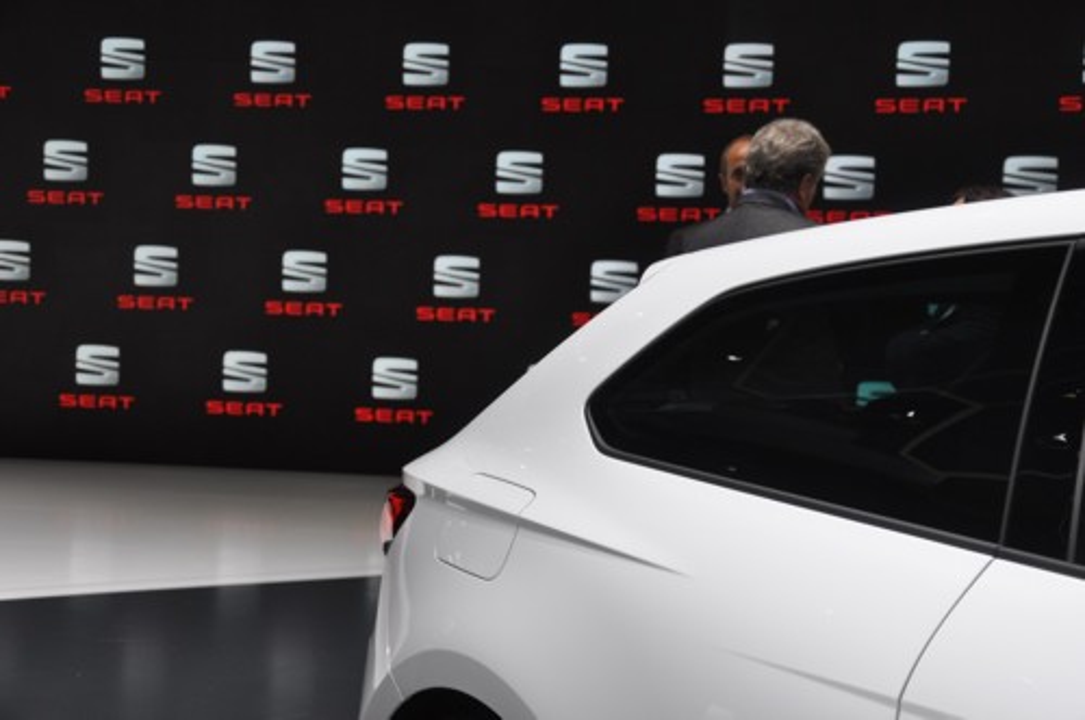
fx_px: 1580
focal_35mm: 52
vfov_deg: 25.7
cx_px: 542
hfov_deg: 37.9
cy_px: 360
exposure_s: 1/60
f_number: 4.5
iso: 400
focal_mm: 35
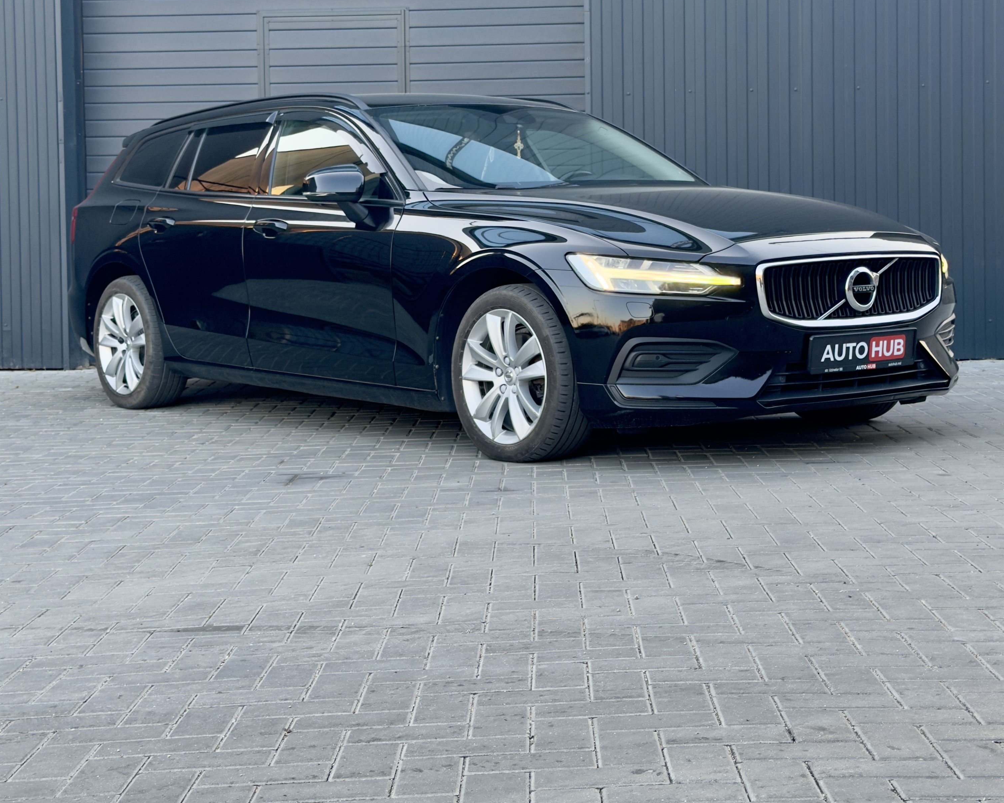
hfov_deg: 30.0
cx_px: 505
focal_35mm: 63
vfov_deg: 24.1
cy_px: 279
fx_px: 1872
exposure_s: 1/213
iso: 125
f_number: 1.78
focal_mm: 6.76
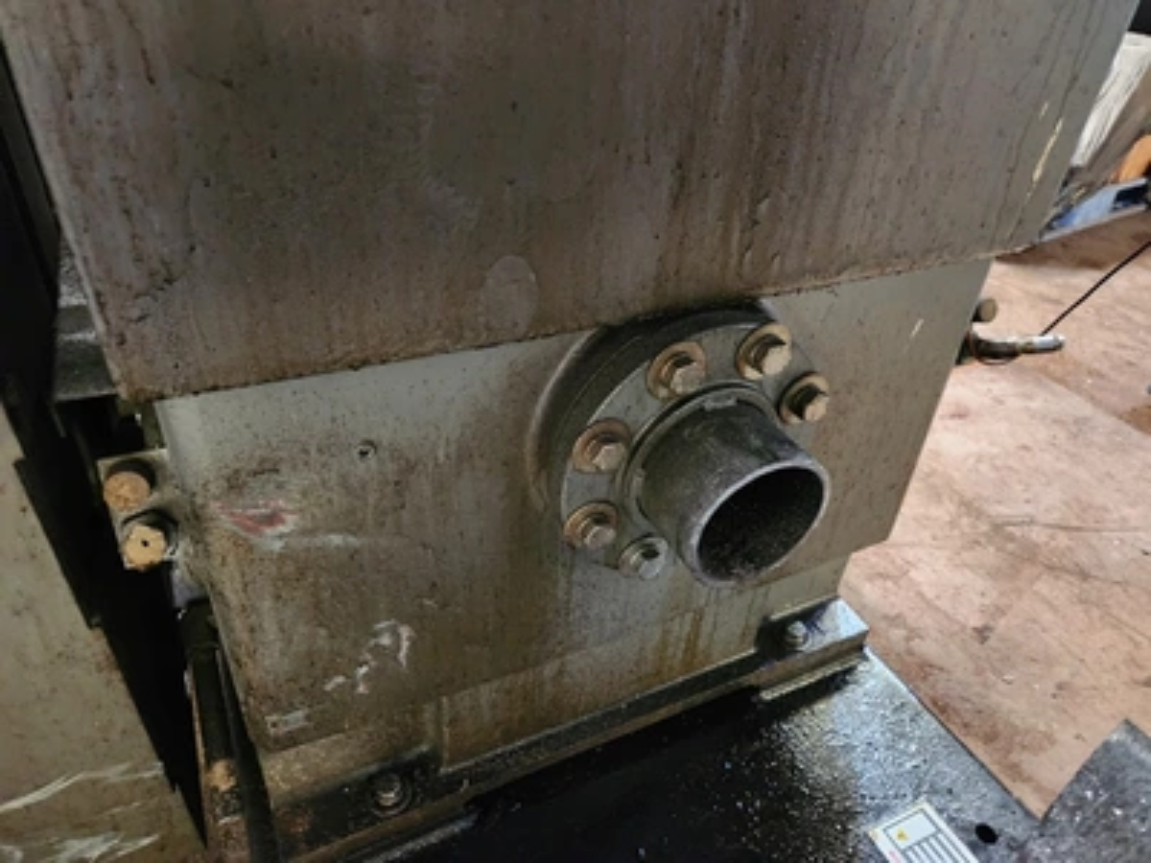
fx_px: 765
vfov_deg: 58.9
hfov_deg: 73.9
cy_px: 432
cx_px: 576
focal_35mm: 23
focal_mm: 5.4
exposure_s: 1/24
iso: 1250
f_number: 1.8
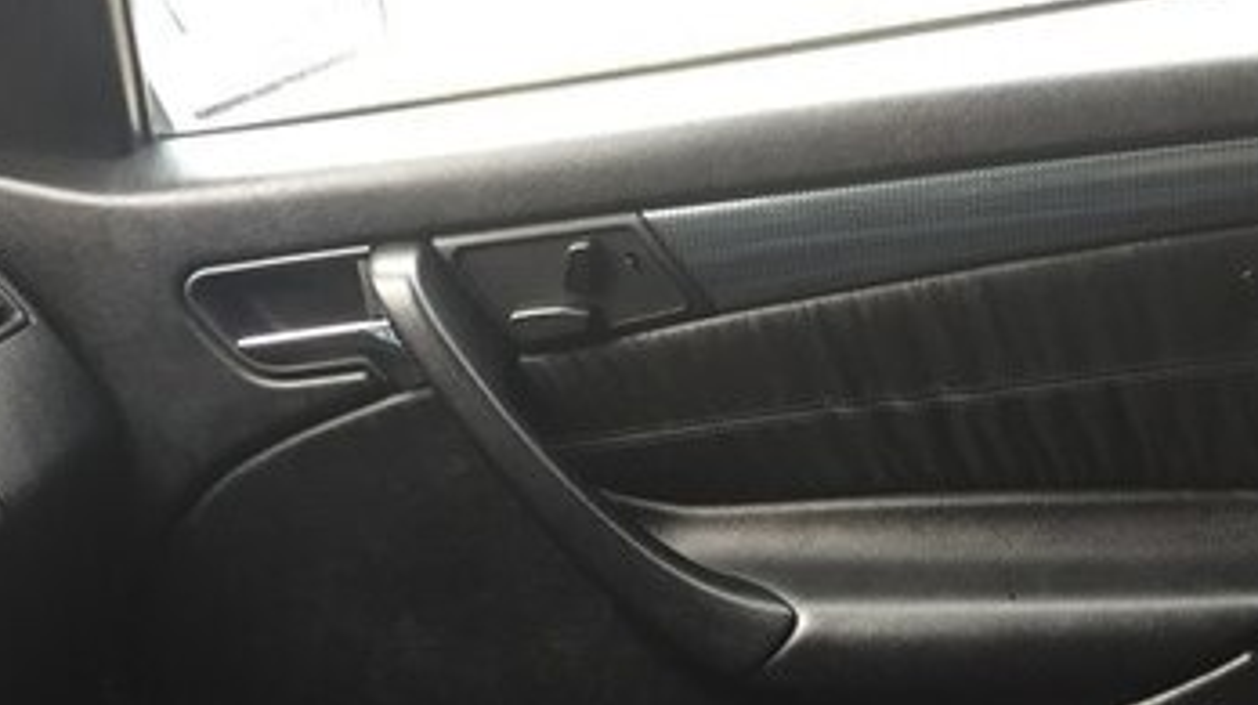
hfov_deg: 34.9
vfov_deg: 18.7
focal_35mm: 60
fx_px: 2000
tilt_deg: -34.6
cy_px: 880
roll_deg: +8.5
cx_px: 712
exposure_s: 1/30
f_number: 2.2
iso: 64
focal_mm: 4.15
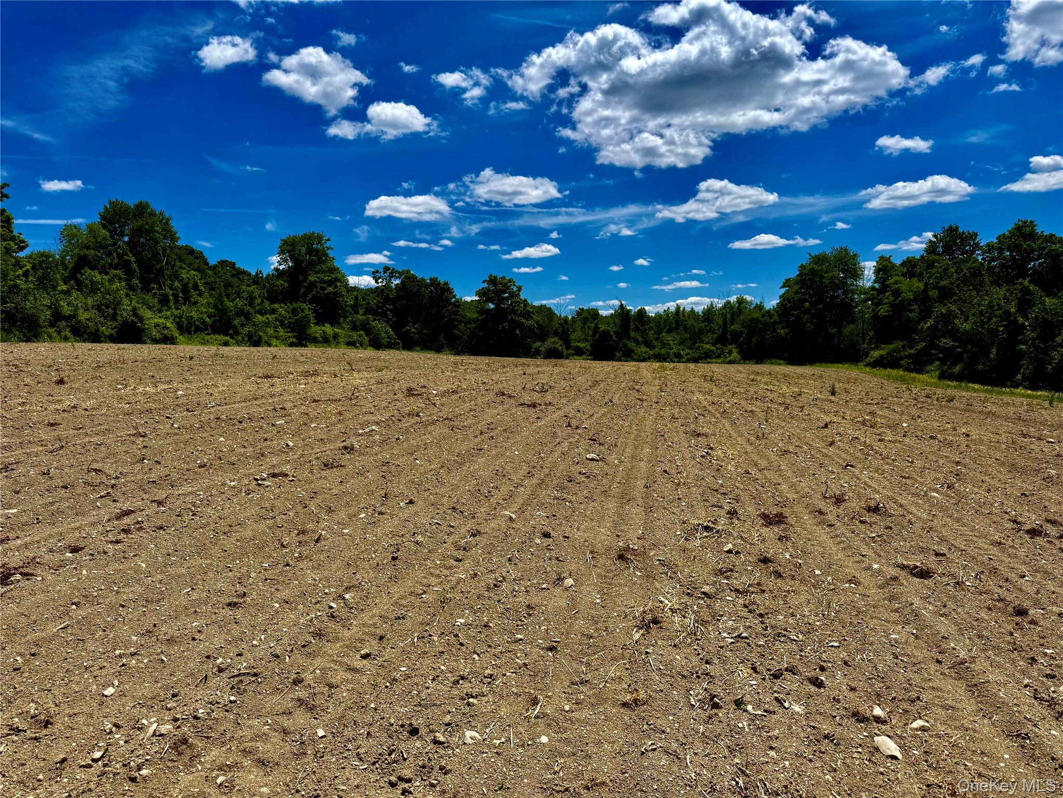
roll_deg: +2.1
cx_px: 532
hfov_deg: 71.6
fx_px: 737
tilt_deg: -3.5
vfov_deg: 56.8
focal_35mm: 24
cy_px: 399
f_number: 1.78
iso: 80
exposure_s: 1/8130
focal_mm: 6.76
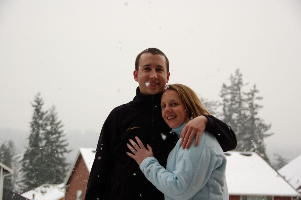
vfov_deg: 18.2
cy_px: 100
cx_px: 150
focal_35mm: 75
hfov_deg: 27.0
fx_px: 627
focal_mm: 50
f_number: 4.8
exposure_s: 1/500
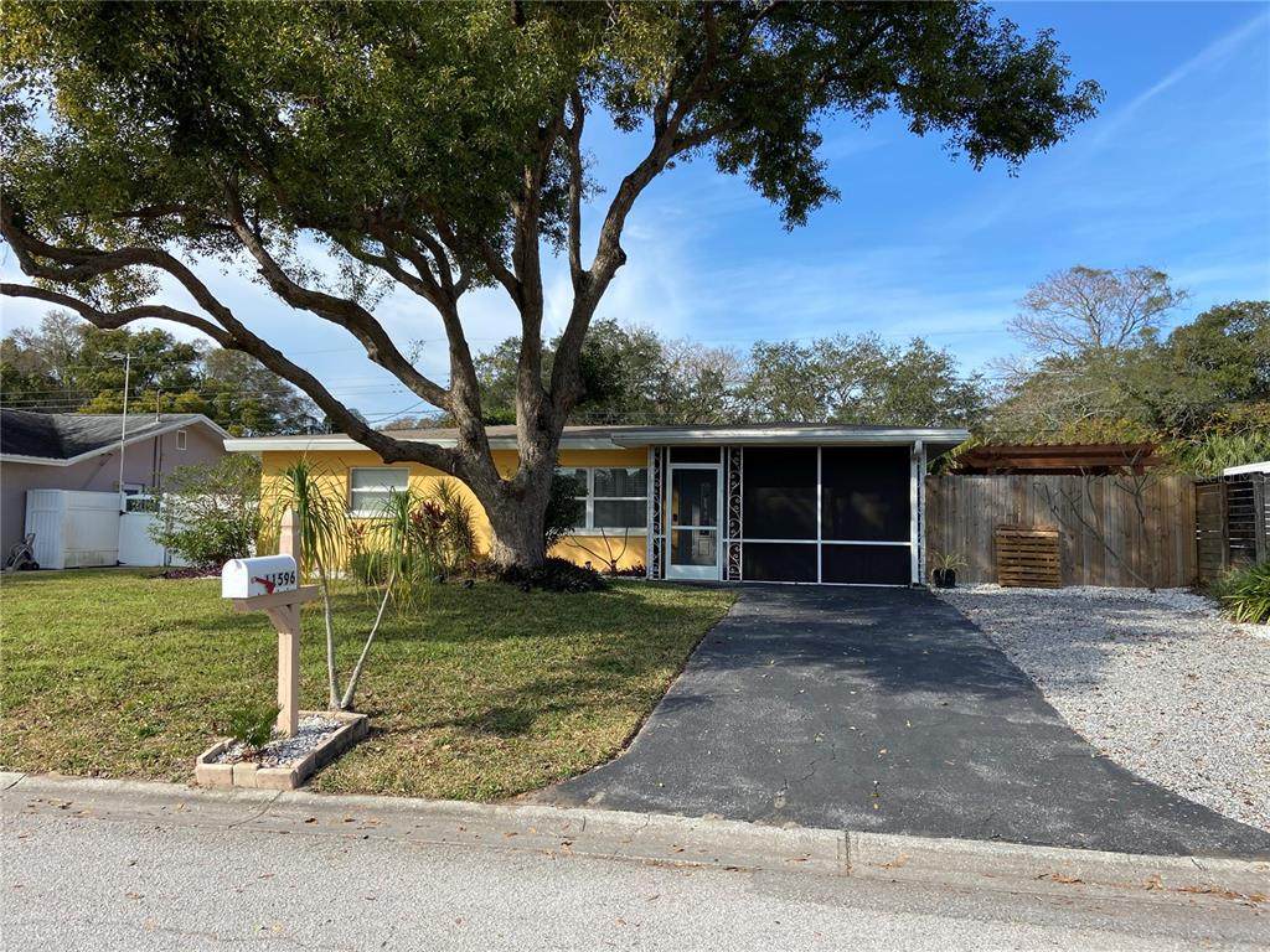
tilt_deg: +3.9
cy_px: 476
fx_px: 954
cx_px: 635
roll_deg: -0.7
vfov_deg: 53.1
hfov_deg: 67.3
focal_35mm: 26
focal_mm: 4.25
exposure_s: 1/1727
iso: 32
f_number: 1.8
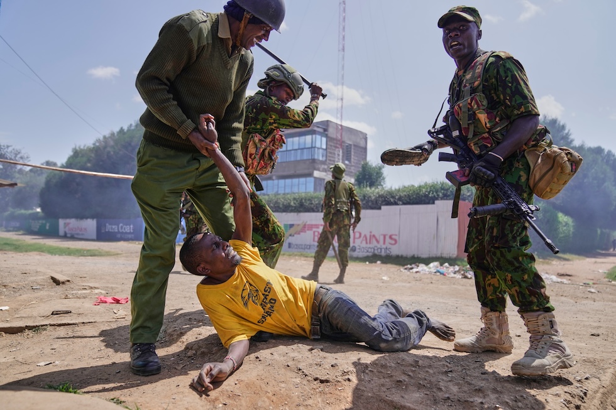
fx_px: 411
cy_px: 205
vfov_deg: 53.1
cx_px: 308
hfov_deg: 73.8
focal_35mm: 24
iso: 250
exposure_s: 1/3200
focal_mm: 24
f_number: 2.8
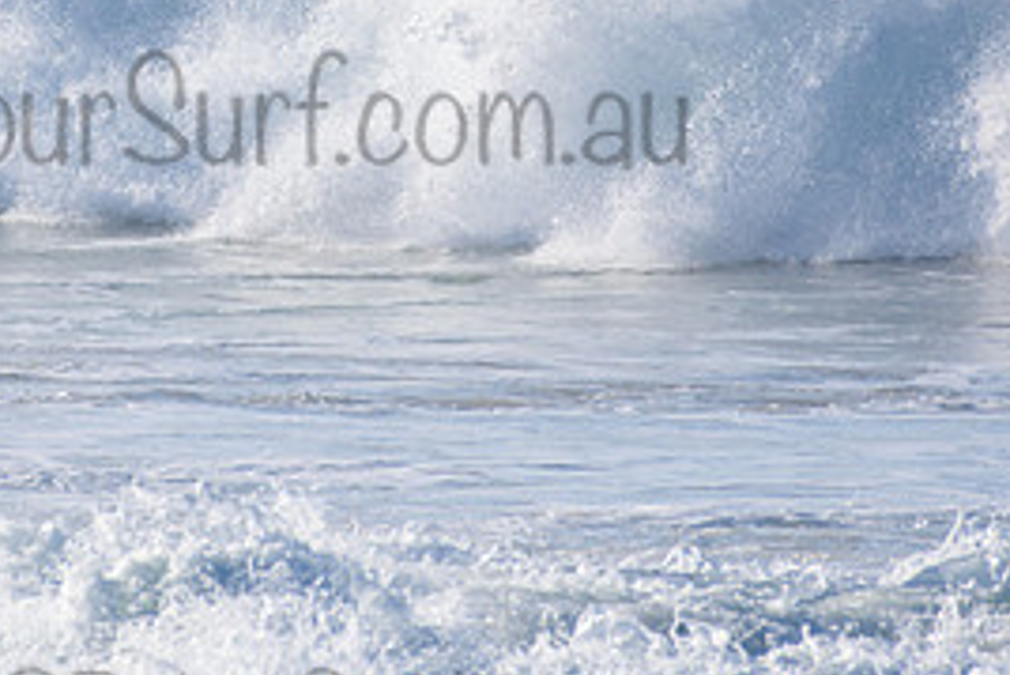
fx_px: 45613
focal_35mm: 1625
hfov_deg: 1.3
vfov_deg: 0.8
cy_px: 77
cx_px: 290
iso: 250
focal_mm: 500
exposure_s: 1/2000
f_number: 5.6
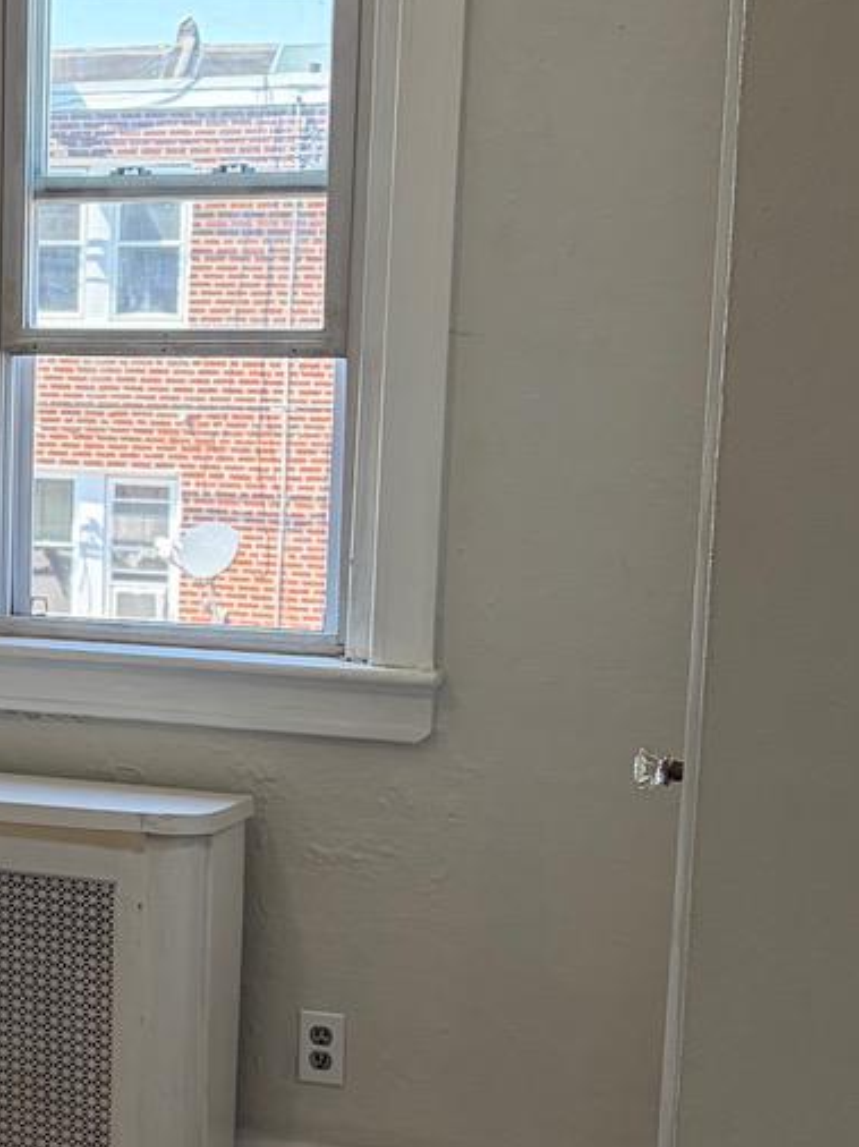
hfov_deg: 17.4
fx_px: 2616
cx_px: -277
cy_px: 639
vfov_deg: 24.7
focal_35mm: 79
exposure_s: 1/227
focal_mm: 5.96
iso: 100
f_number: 1.6
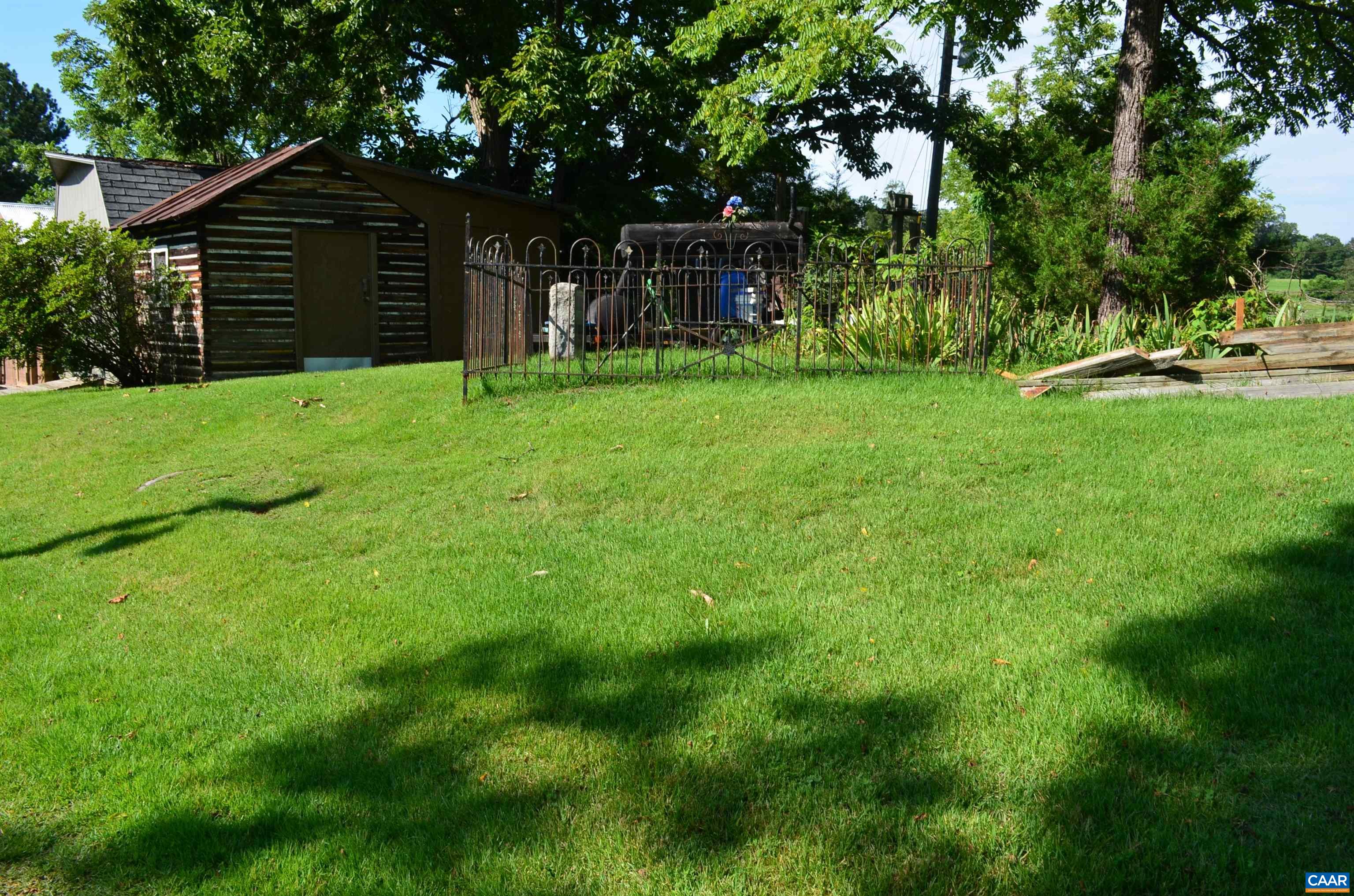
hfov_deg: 67.5
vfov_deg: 47.7
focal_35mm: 27
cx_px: 677
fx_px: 1013
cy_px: 448
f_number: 11
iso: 180
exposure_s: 1/125
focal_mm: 18
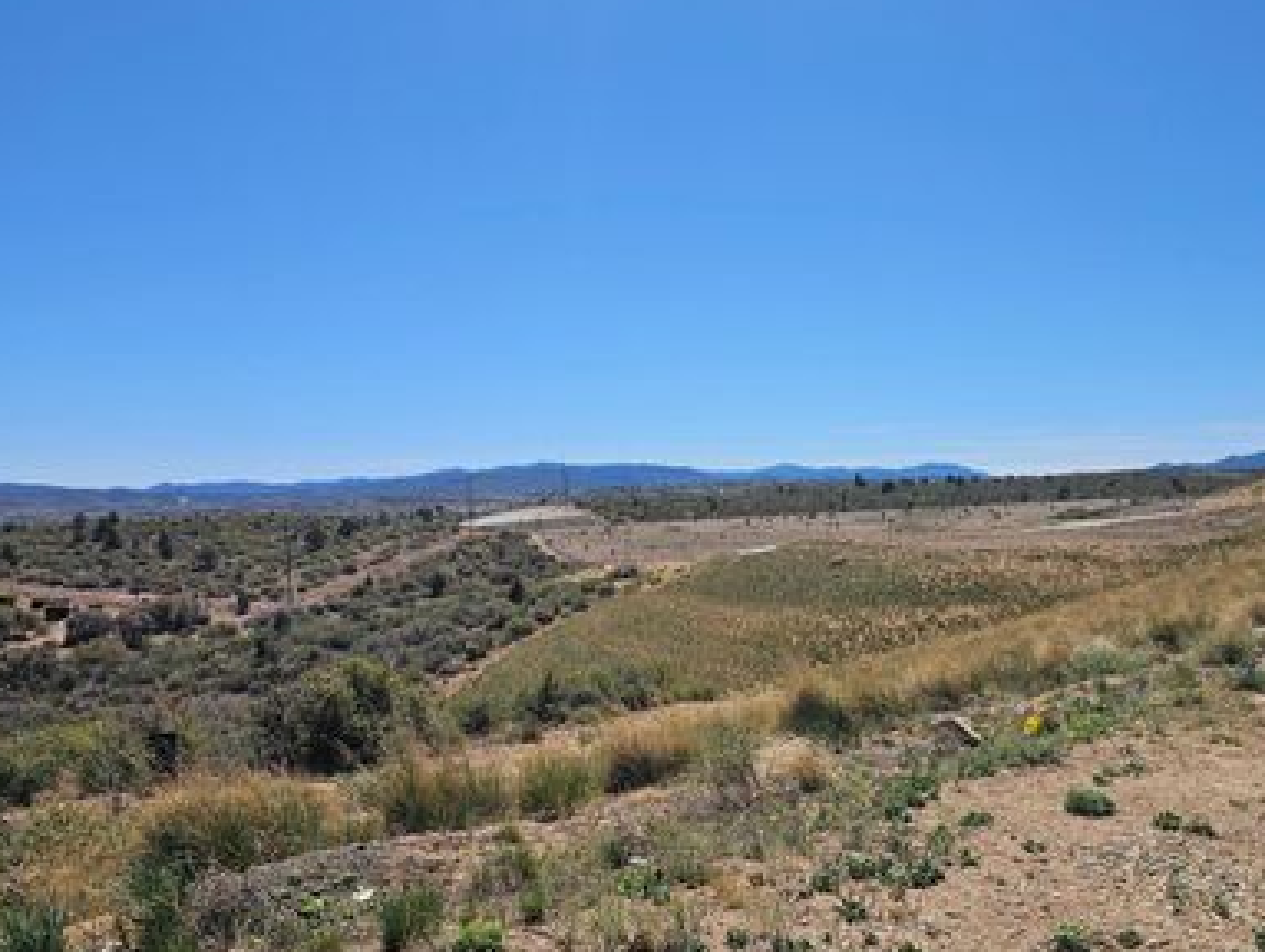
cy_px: 524
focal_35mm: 30
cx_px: 756
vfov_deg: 46.8
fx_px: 1097
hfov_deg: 59.4
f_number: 1.7
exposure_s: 1/1365
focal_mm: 6.3
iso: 10
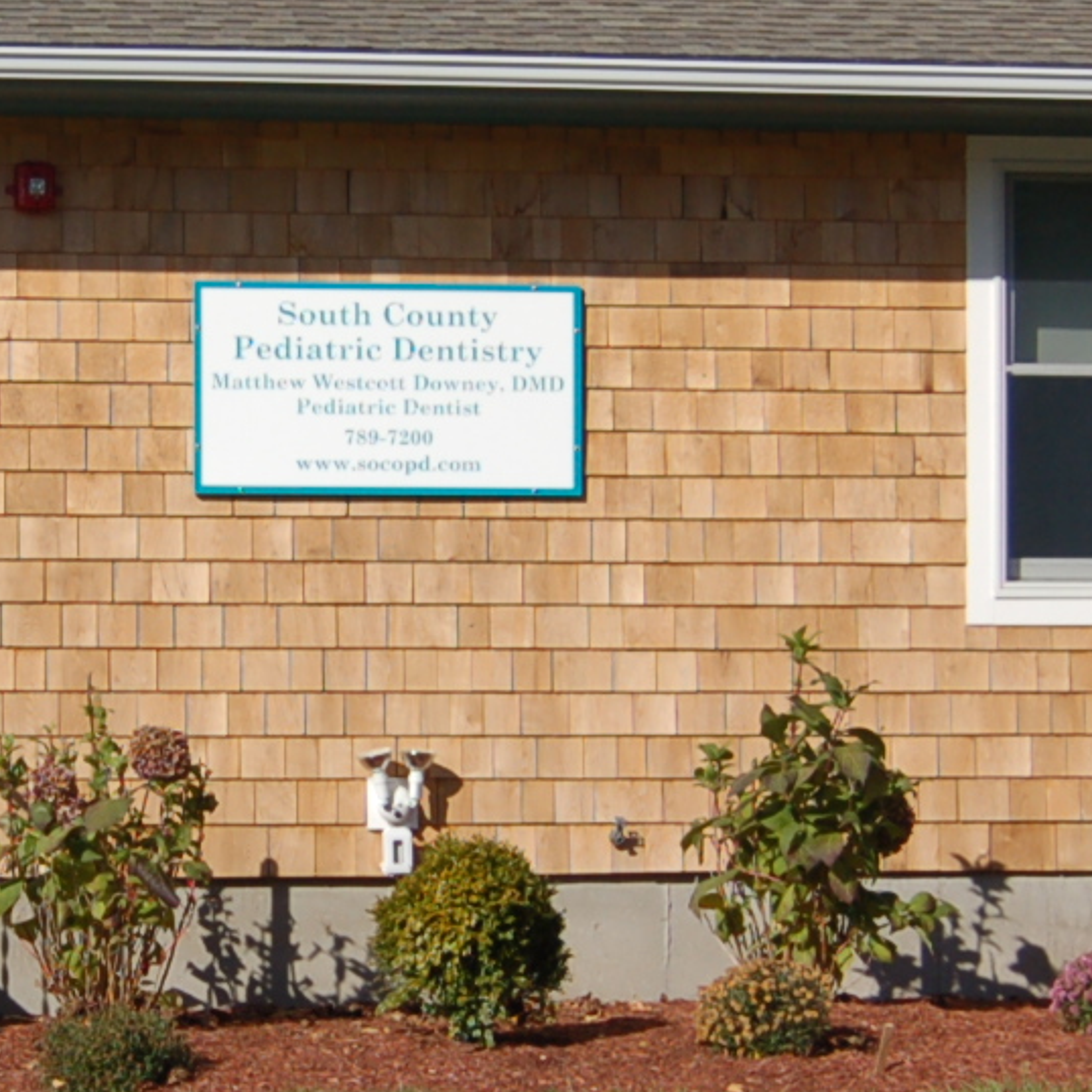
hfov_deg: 14.1
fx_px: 4382
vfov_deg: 14.2
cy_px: 544
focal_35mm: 123
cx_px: 99
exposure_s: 1/3200
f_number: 3.8
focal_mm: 23
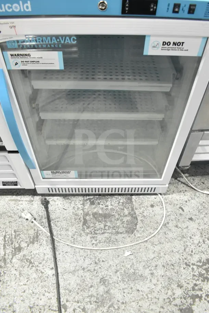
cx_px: 104
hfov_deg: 47.9
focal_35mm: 27
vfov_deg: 67.4
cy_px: 156
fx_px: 235
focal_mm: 18
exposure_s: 1/250
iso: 6400
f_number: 5
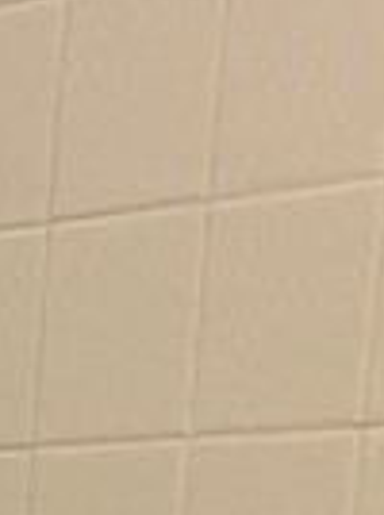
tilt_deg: -10.9
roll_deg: -5.1
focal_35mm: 199
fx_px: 2953
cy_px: 1568
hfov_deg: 7.3
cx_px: -138
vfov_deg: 8.3
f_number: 1.6
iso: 400
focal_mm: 4.2
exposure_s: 1/60
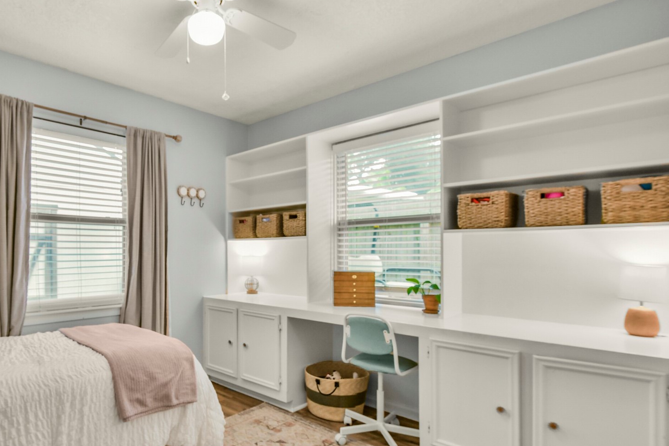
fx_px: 390
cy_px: 239
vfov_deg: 59.4
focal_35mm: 21
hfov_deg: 78.2
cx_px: 215
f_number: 10
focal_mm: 14
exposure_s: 1/10
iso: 200
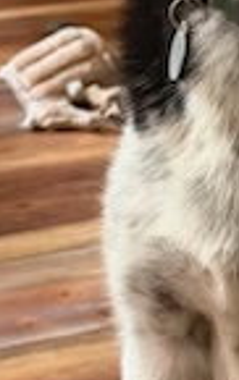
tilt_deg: -13.0
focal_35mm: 112
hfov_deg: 11.1
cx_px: 394
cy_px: -126
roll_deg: -4.0
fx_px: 1164
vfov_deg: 17.4
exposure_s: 1/30
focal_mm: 6.76
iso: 1000
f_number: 1.78
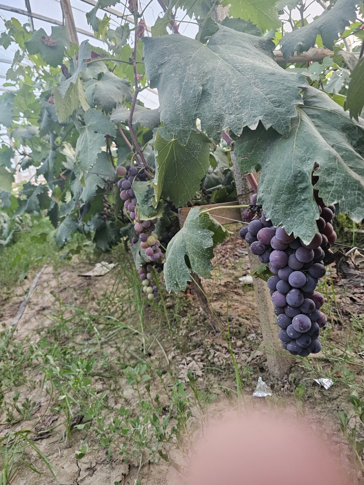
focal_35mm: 23
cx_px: 182
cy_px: 242
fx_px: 323
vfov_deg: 73.9
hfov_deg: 58.9
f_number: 1.7
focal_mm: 6.3
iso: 640
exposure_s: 1/100
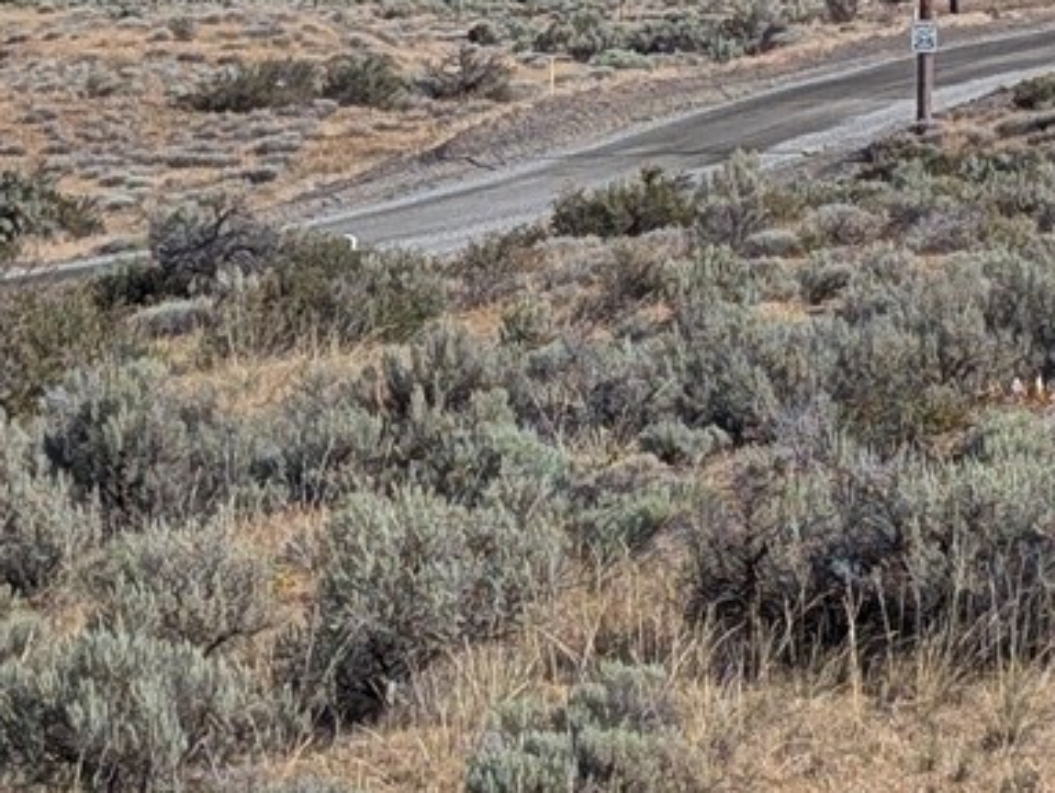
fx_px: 6223
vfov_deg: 7.3
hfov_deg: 9.7
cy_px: 95
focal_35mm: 204
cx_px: 769
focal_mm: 6.9
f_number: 1.68
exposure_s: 1/1041
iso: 18
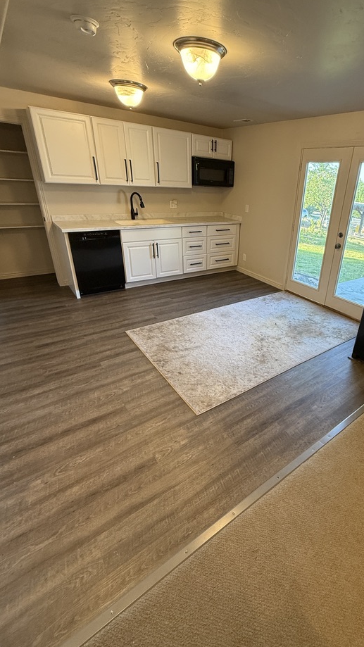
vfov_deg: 95.9
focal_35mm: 17
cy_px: 317
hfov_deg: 62.1
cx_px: 247
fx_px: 292
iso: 250
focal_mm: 2.22
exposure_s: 1/120
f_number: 2.2
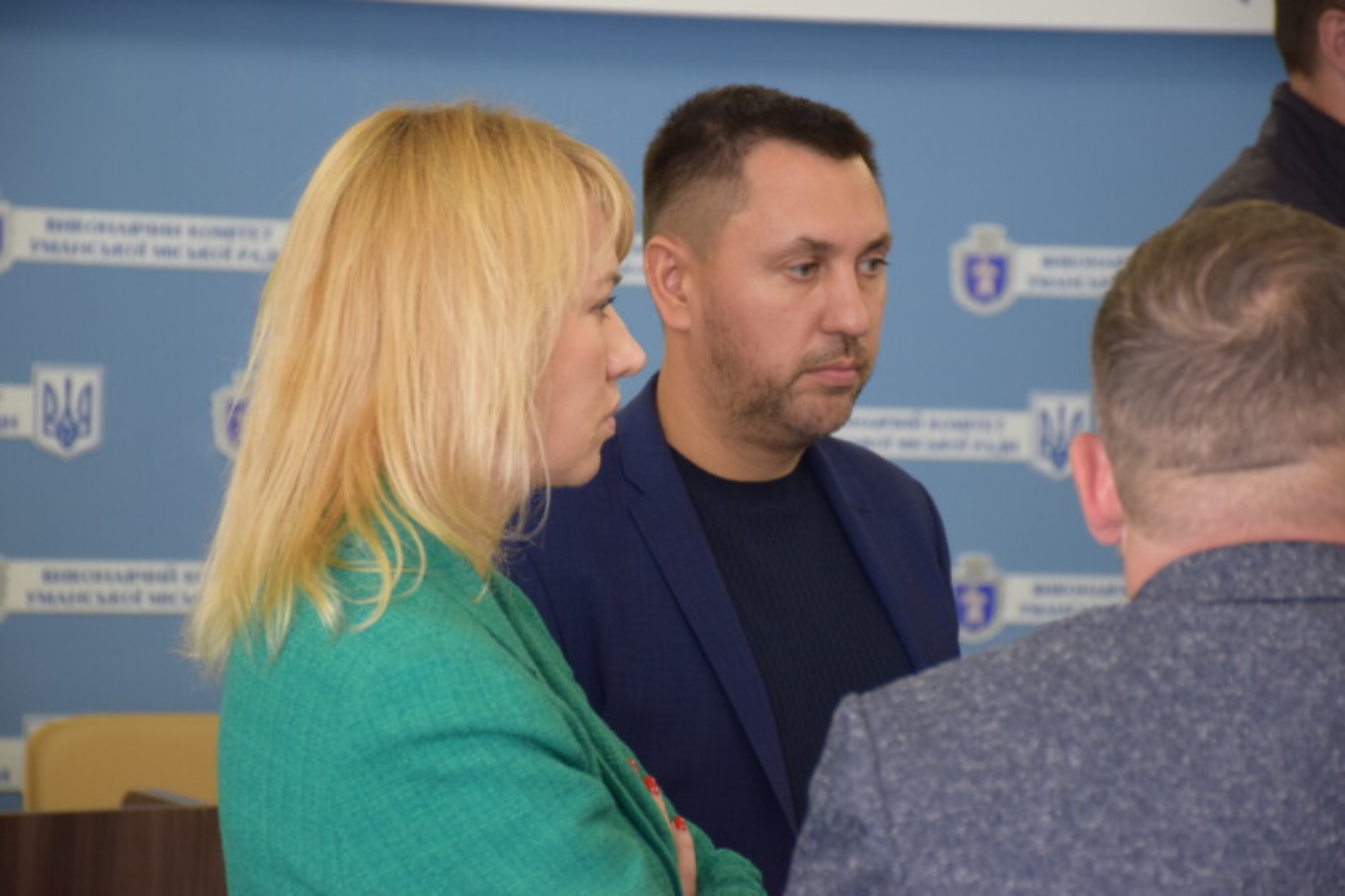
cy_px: 448
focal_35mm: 142
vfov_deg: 9.6
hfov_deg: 14.4
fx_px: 5323
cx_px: 672
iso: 1400
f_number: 5.3
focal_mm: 95
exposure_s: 1/60
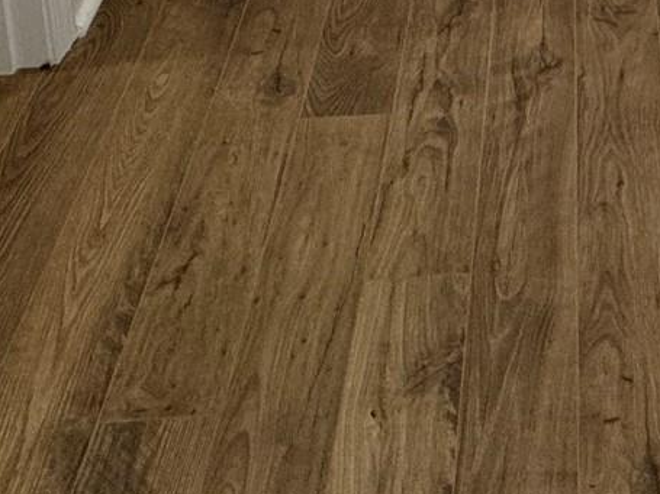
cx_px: 669
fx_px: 1201
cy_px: -587
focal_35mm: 63
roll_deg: -0.2
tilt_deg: -13.9
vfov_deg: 16.0
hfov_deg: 28.7
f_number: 2.2
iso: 200
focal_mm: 2.22
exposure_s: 1/120
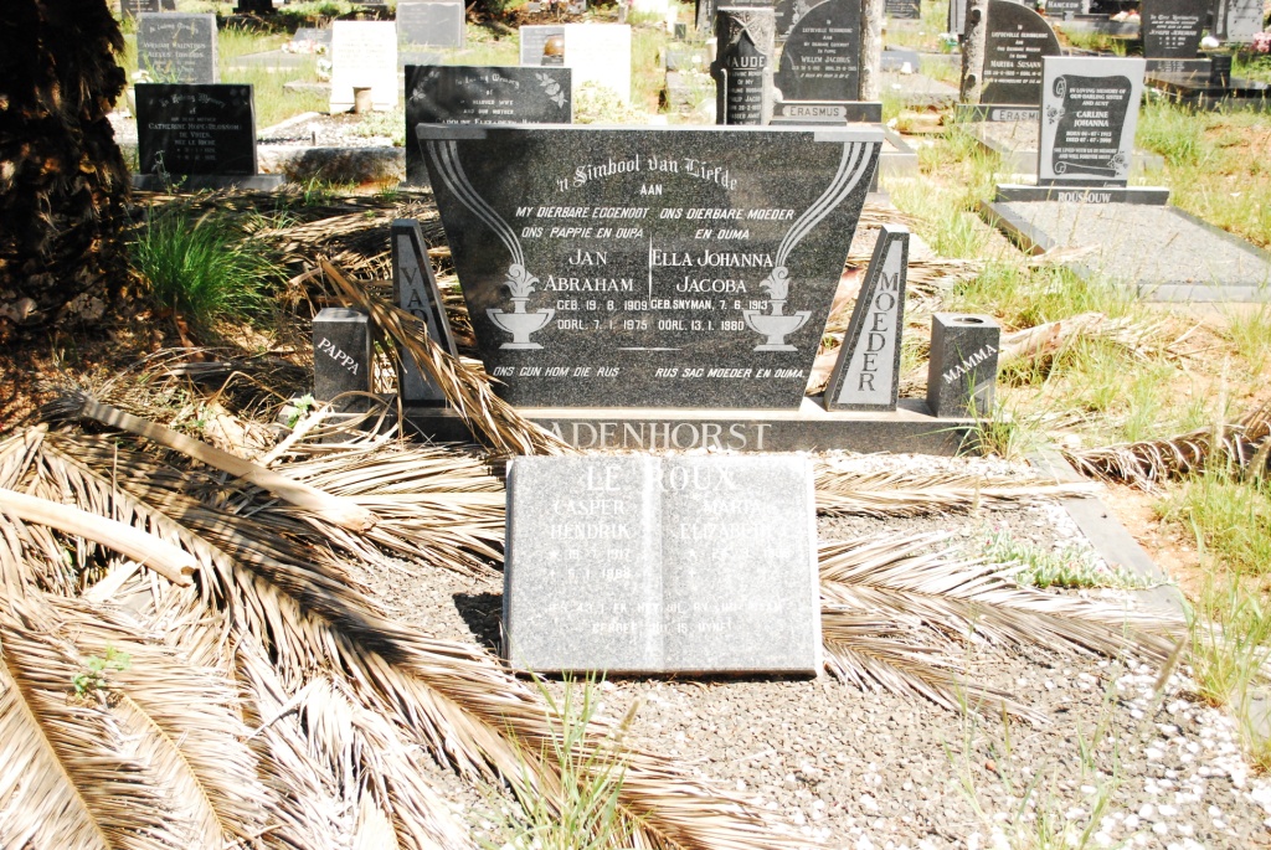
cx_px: 636
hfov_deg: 44.9
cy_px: 425
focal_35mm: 44
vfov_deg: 30.9
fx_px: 1537
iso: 1600
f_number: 4.8
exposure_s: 1/4000
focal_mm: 29
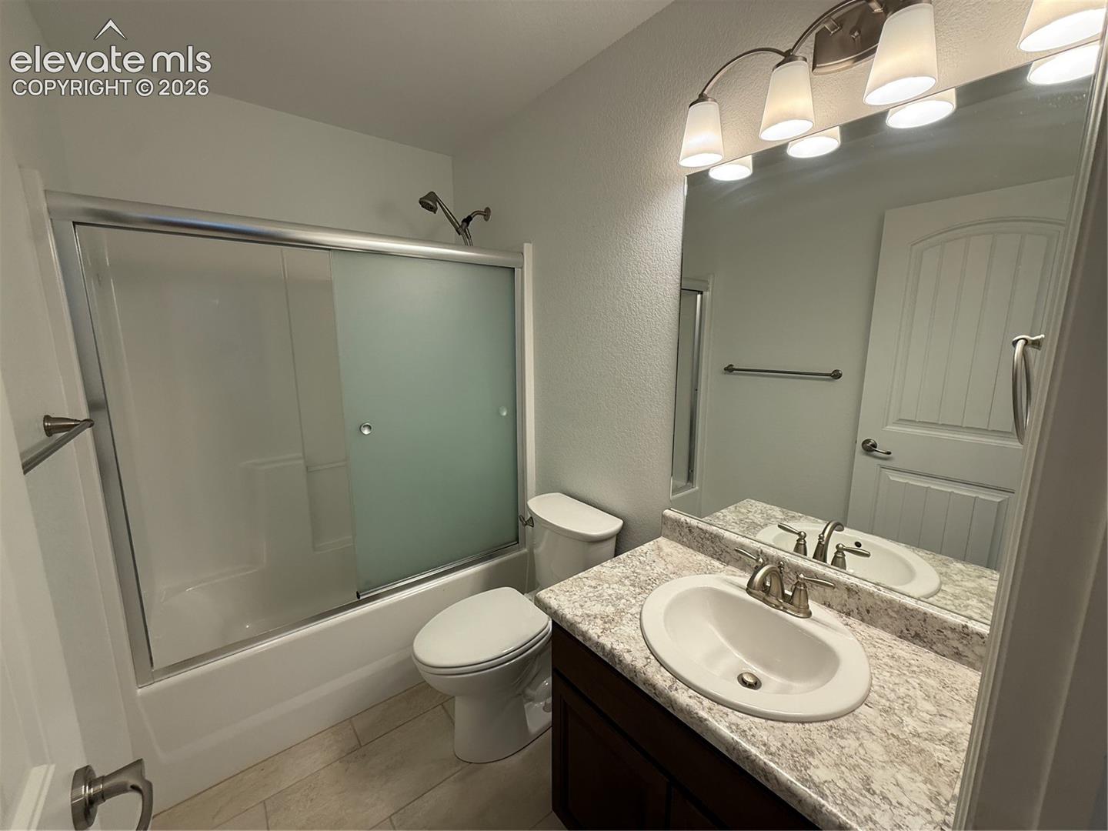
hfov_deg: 102.1
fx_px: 448
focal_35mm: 14
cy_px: 416
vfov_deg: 85.7
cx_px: 554
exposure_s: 1/120
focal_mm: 2.22
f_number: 2.2
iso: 100
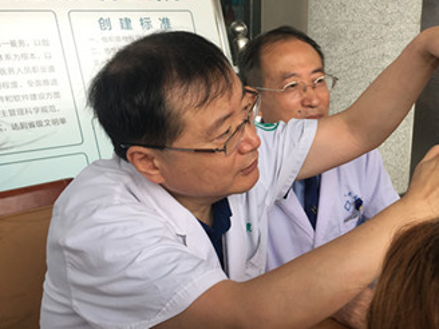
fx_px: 672
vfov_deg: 27.5
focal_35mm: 53
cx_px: 355
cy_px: 186
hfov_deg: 35.0
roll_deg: -3.1
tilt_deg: -16.8
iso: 32
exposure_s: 1/100
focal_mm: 4.15
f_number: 2.2
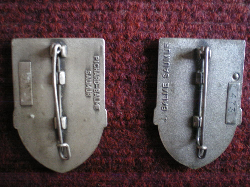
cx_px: 125
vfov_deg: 37.7
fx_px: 274
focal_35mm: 38
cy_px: 94
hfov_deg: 49.0
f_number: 3.1
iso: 400
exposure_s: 1/4
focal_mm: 6.3
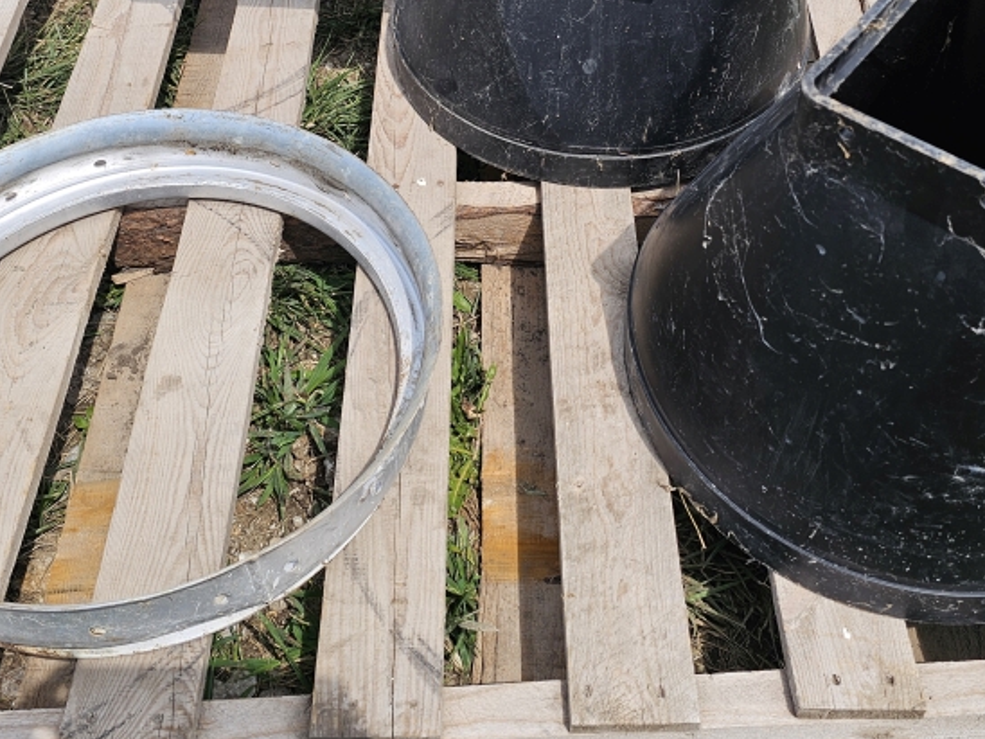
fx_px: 1224
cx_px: 536
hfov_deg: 43.8
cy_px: 97
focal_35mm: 43
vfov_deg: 32.2
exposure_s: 1/701
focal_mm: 6.3
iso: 10
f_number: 1.7
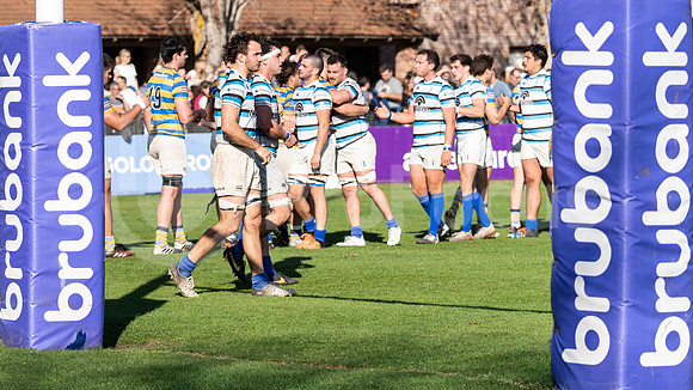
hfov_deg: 10.5
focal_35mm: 205
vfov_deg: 5.9
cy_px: 114
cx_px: 133
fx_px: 3769
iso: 100
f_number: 3.5
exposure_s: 1/1000
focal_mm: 111
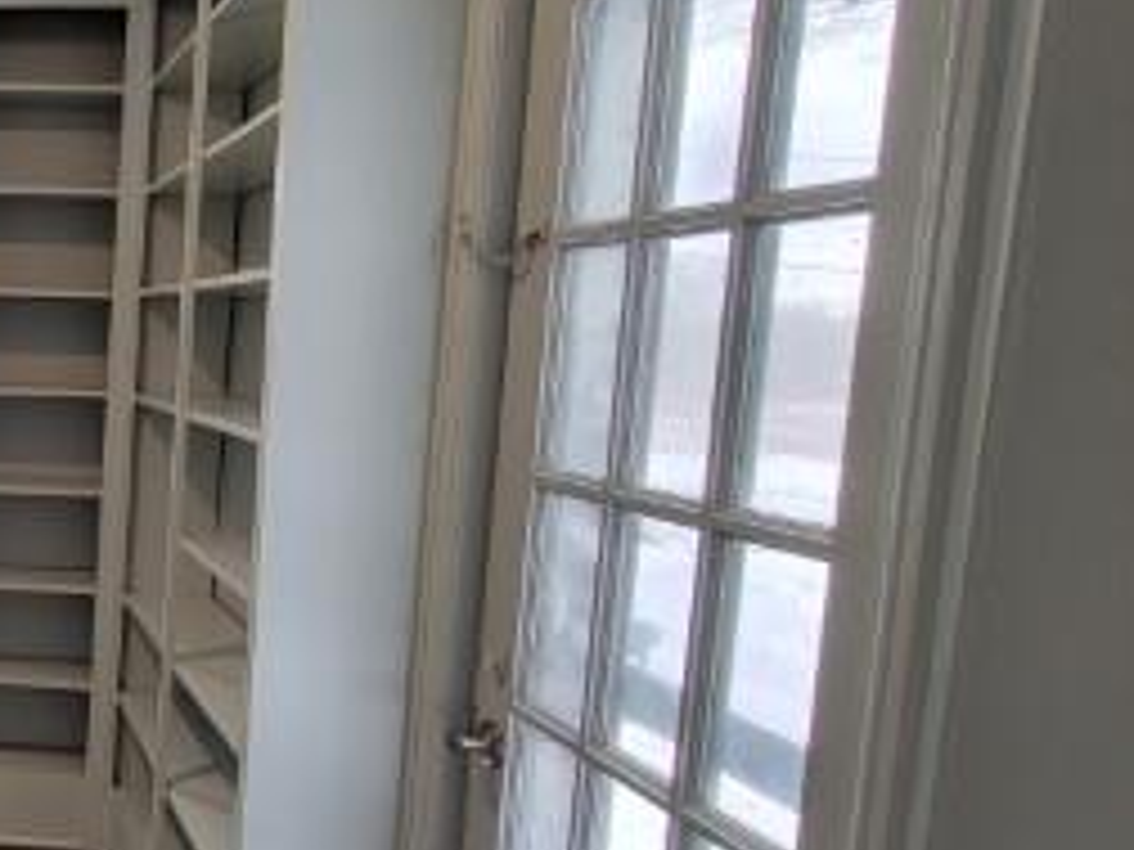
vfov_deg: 42.9
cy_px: 454
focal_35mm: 33
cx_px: -184
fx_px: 1081
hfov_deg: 41.0
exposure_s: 1/60
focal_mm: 2.2
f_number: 2.2
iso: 100
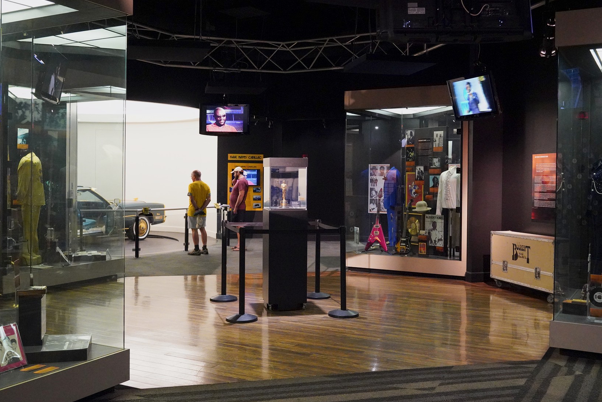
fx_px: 652
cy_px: 184
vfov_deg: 34.2
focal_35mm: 39
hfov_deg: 49.5
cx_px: 309
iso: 12800
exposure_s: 1/100
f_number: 5.6
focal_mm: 32
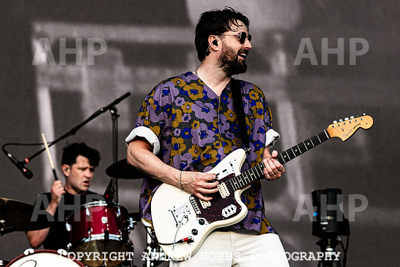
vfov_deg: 5.5
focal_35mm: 250
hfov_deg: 8.2
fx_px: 2774
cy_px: 100
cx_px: 250
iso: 320
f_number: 5.6
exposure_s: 1/500
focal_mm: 200
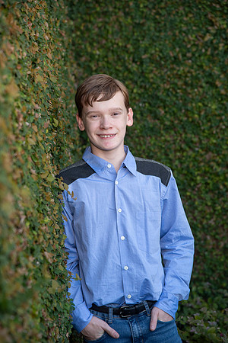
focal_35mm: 120
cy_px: 172
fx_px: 1140
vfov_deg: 17.1
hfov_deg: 11.4
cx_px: 114
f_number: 5
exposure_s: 1/250
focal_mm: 120
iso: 640
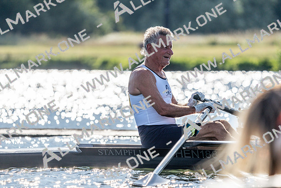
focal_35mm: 374
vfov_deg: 3.7
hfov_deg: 5.5
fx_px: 2920
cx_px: 140
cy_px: 94
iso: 100
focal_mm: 374
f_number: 6.3
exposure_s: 1/1600
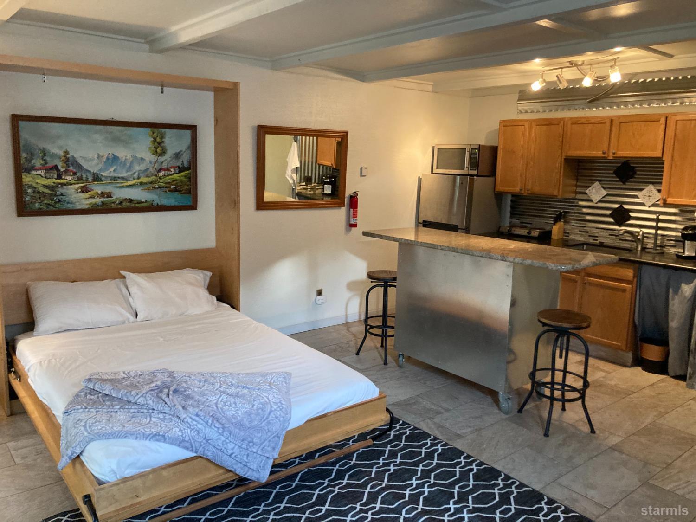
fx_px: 563
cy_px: 261
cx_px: 348
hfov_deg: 63.4
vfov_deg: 49.7
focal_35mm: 28
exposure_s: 1/60
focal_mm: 3.99
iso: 320
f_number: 1.8
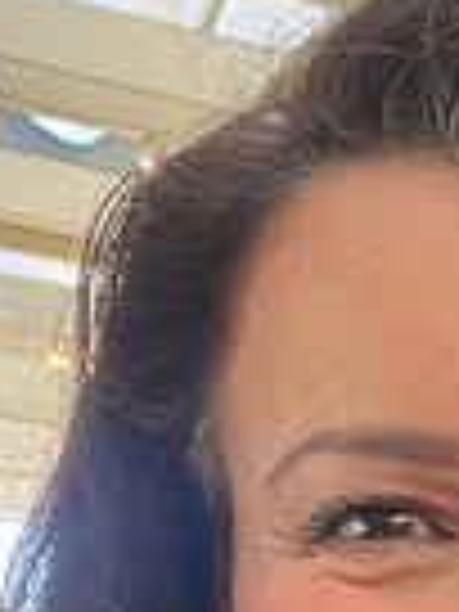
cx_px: 857
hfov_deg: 10.8
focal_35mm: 128
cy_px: 752
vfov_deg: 14.8
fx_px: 2263
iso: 160
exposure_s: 1/60
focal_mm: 2.71
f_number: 2.2
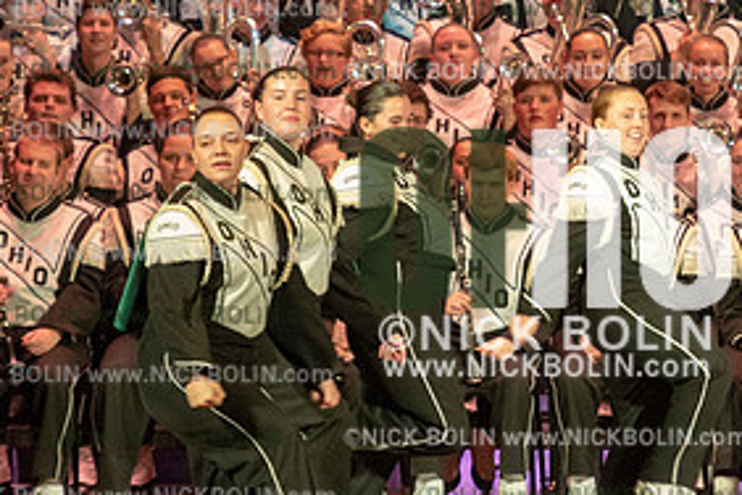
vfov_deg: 2.9
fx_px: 9748
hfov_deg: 4.4
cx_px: 545
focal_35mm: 473
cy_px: 253
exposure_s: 1/200
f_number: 5.6
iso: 8000
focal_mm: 230
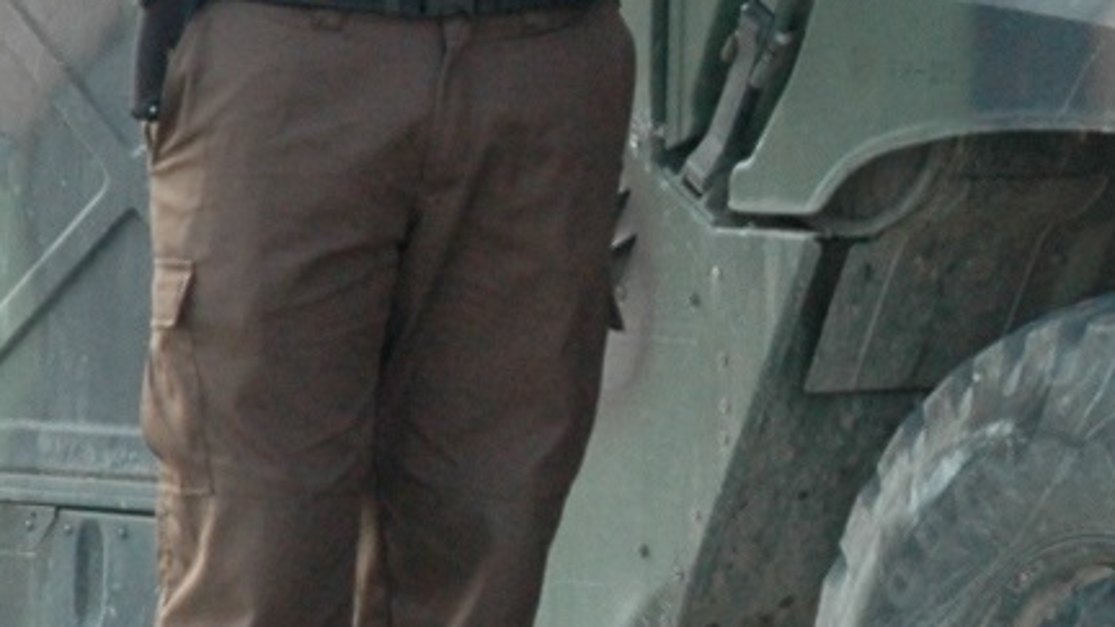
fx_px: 21671
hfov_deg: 2.9
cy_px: 26
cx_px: 1394
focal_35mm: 733
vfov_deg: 1.7
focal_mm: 90
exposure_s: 1/320
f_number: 6.3
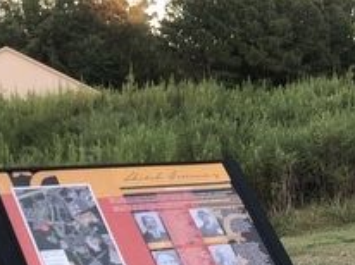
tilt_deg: -4.4
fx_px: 1117
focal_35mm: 109
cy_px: 237
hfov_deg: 17.4
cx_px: 395
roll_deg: +1.5
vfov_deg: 13.4
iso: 32
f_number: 1.8
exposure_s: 1/60
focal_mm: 4
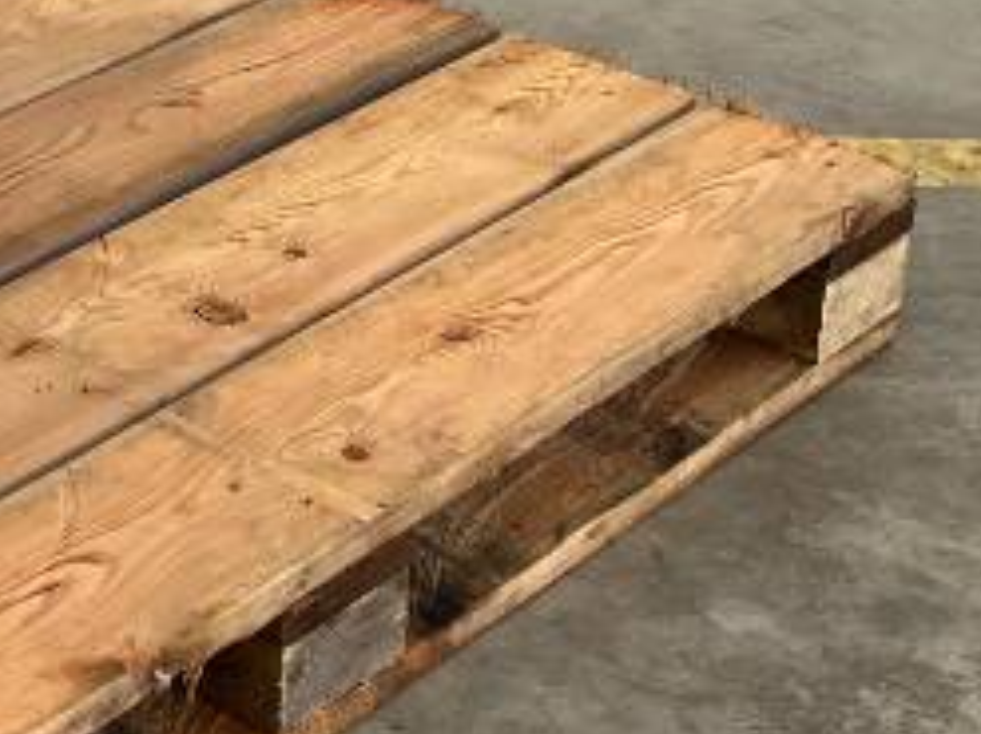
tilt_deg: -16.1
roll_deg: -0.3
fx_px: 3059
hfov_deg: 16.9
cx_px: -385
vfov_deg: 13.0
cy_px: -369
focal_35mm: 108
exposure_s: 1/284
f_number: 1.5
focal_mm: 5.7
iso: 40
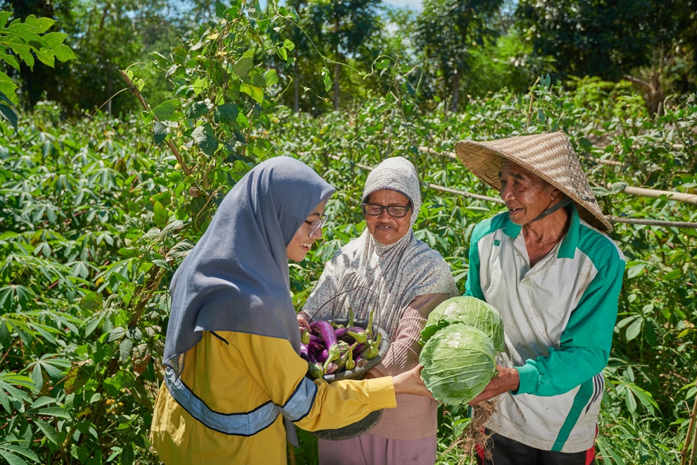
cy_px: 233
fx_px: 581
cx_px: 348
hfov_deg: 61.9
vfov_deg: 43.6
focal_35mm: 30
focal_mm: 29
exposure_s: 1/2000
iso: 320
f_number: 4
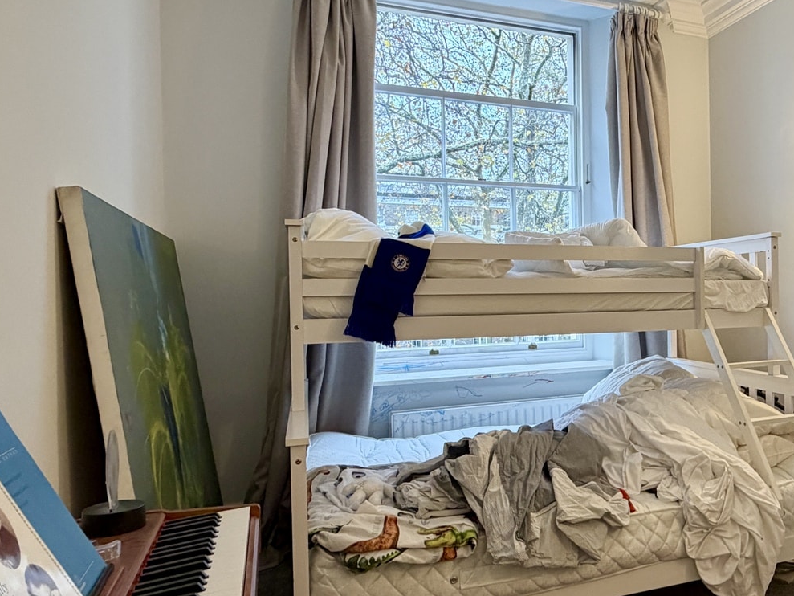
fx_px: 665
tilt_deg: -0.7
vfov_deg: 48.2
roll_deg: +0.5
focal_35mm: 29
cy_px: 301
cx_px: 613
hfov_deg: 57.9
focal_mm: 2.22
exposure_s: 1/50
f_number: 2.2
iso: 200
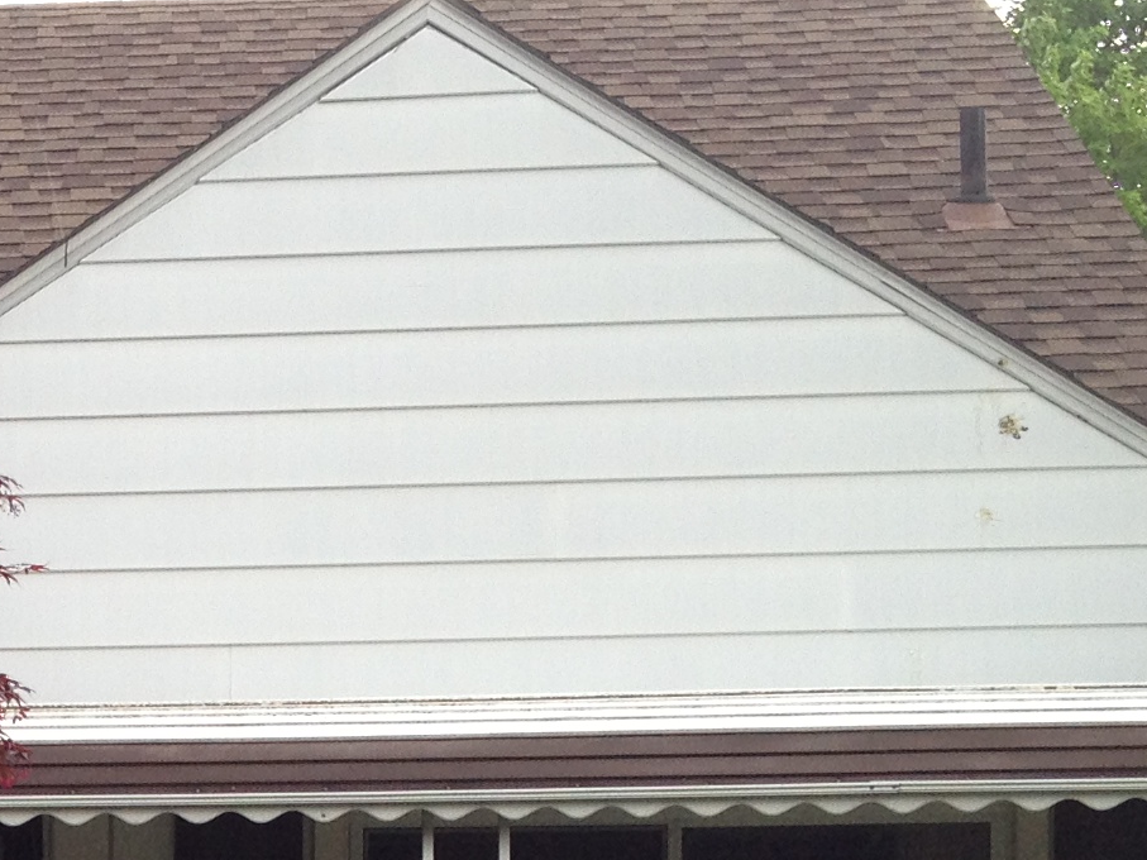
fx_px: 4174
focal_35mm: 126
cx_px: -199
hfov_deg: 15.1
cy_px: 1265
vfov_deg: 11.3
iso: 64
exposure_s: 1/120
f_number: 2.4
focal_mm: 4.28
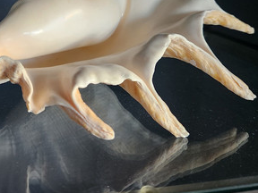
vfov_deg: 34.4
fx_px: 298
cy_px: 27
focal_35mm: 40
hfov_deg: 45.7
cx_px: 77
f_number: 1.8
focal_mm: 5.4
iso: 640
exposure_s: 1/50
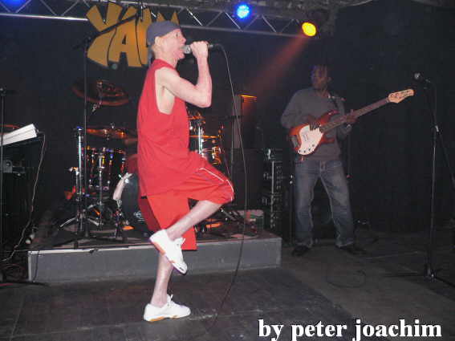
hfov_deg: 52.6
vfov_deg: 40.7
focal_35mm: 35
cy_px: 170
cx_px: 228
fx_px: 460
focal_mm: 6
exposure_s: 1/60
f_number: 2.8
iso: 400
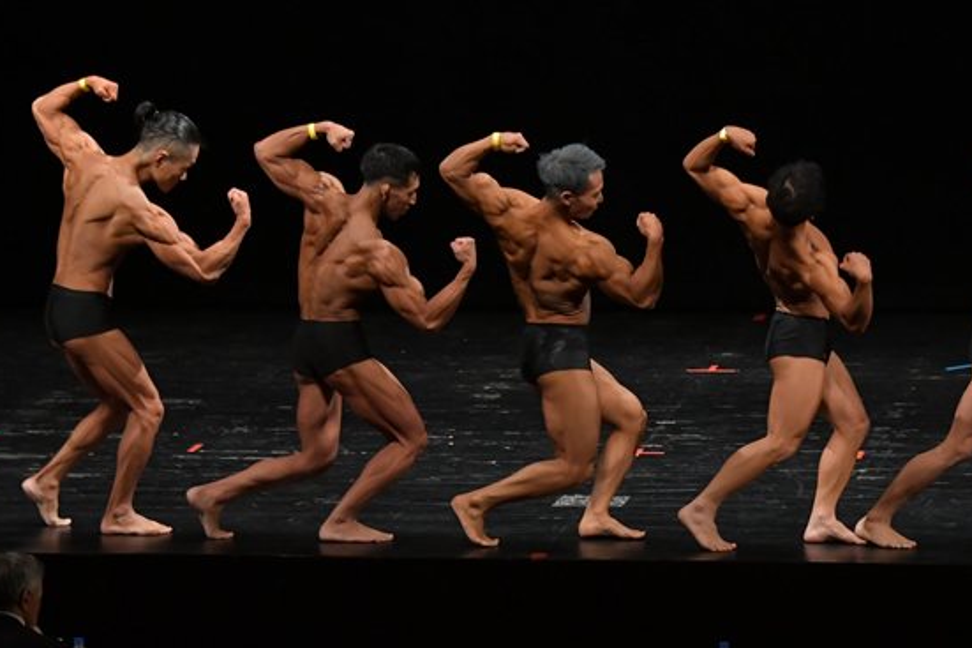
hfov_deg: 9.8
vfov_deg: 6.5
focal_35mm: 211
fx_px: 5695
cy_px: 371
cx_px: 602
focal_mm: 100
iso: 3200
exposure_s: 1/400
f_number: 5.6
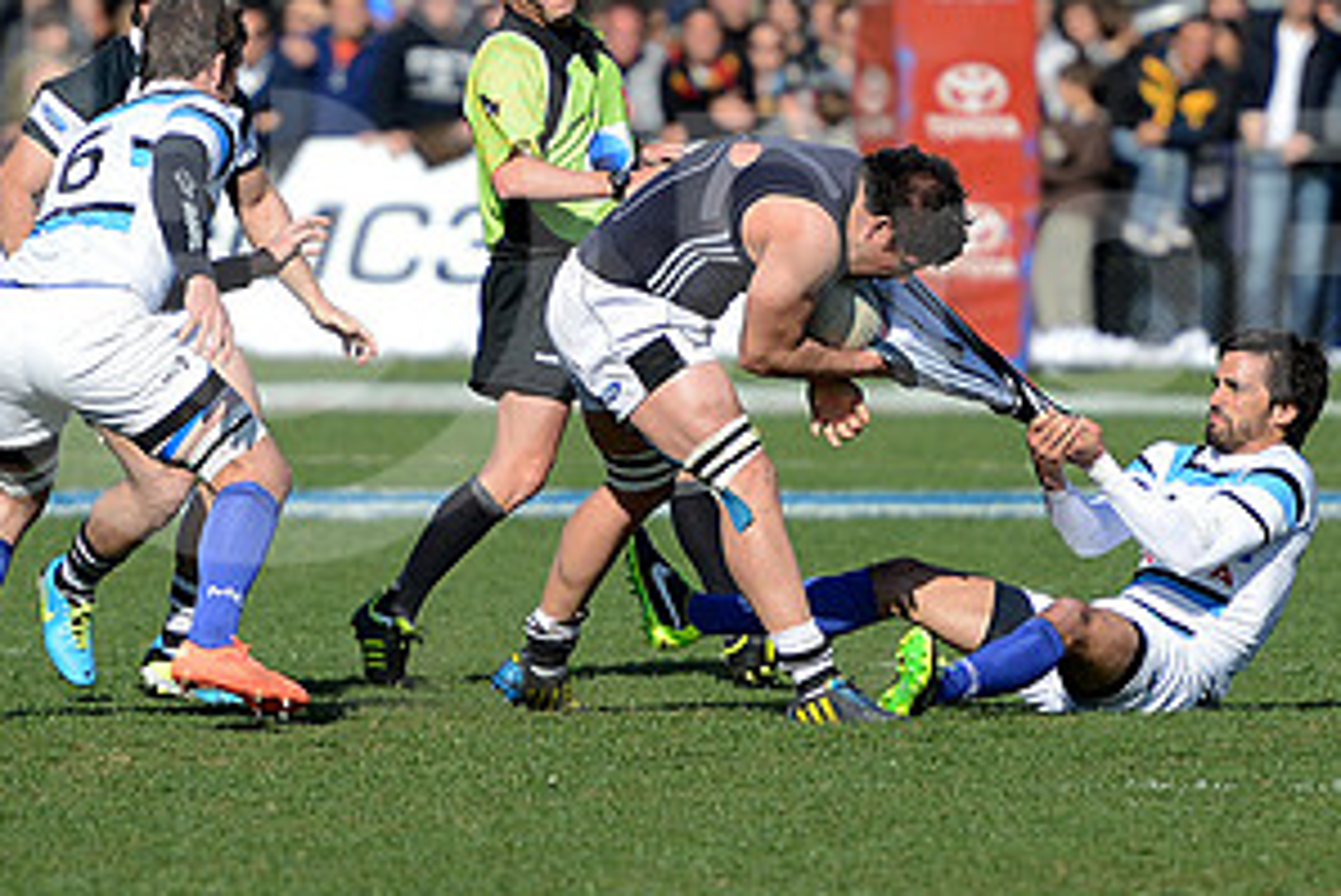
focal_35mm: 379
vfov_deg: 3.6
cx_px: 1040
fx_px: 14124
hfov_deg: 5.4
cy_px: 245
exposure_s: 1/2500
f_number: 2.8
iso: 250
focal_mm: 195
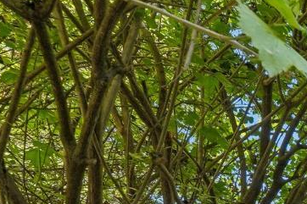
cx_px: 569
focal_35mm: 60
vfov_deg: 18.7
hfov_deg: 20.9
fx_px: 516
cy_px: 337
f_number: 8
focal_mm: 14.6
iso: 640
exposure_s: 1/125
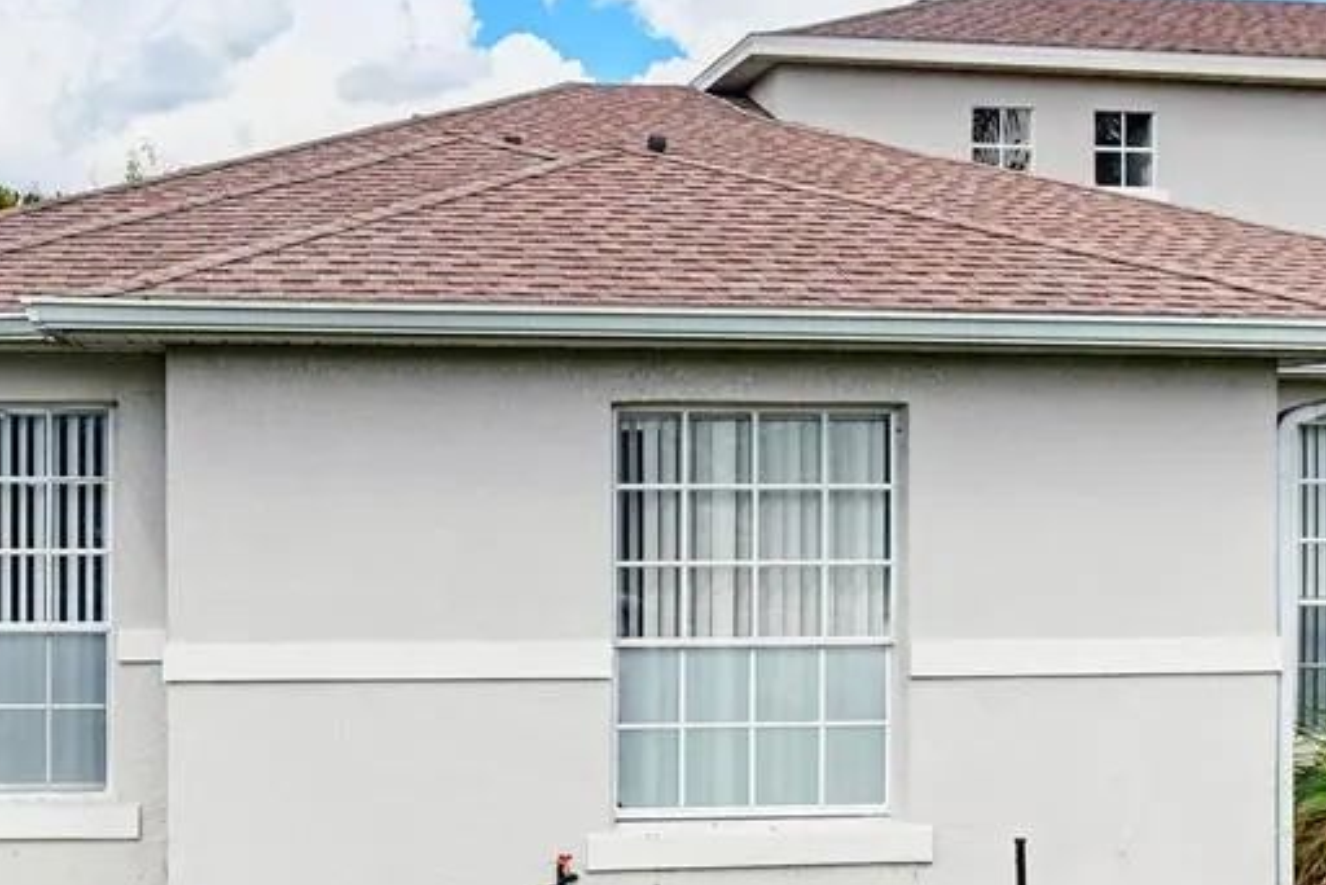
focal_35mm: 44
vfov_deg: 30.6
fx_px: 1622
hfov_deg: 43.7
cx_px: 414
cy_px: 444
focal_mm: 8.4
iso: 100
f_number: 2.8
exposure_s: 1/640
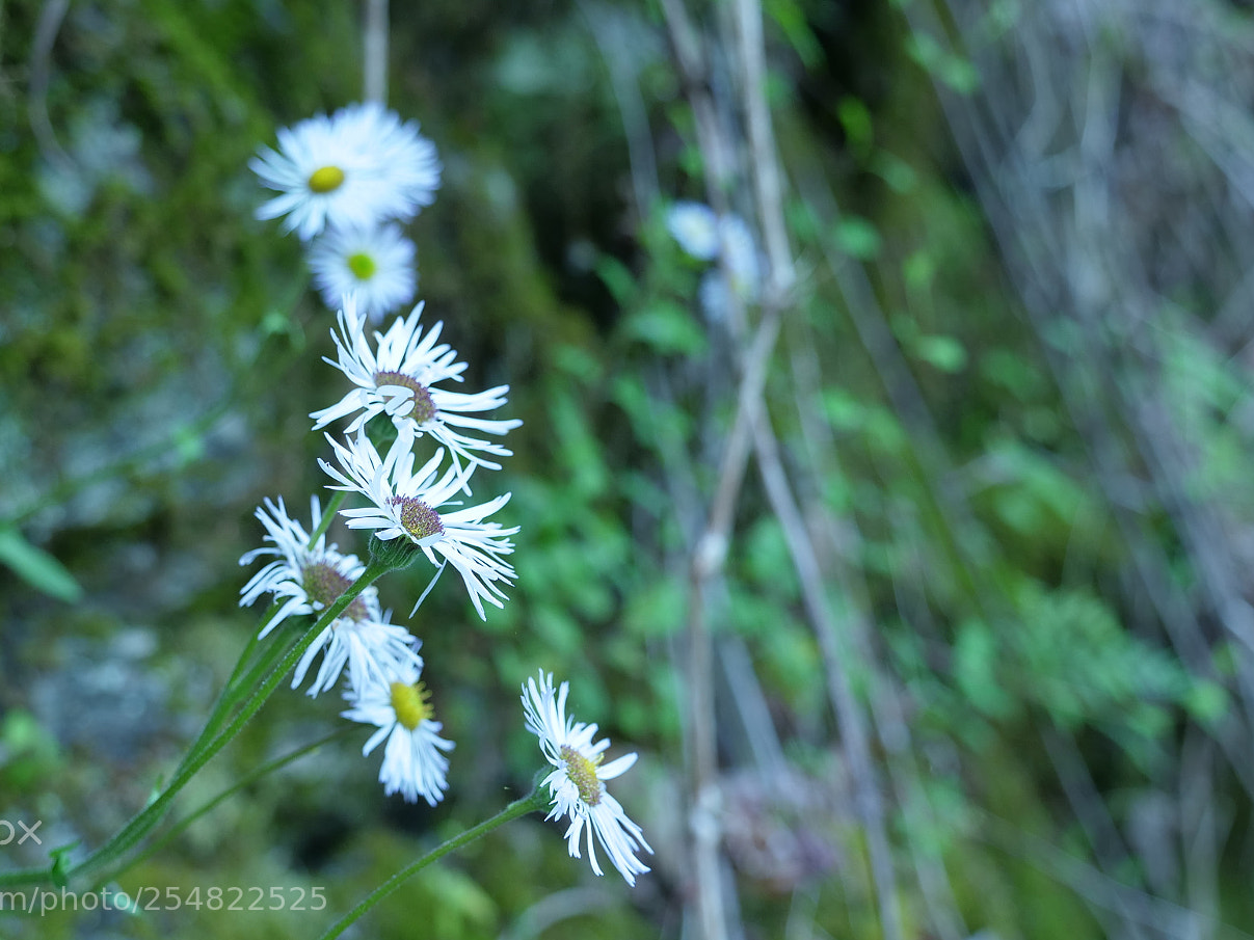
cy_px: 357
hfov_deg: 31.7
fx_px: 2210
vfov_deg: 24.0
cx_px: 615
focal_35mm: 61
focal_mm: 23
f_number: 3.4
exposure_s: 1/60
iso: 200
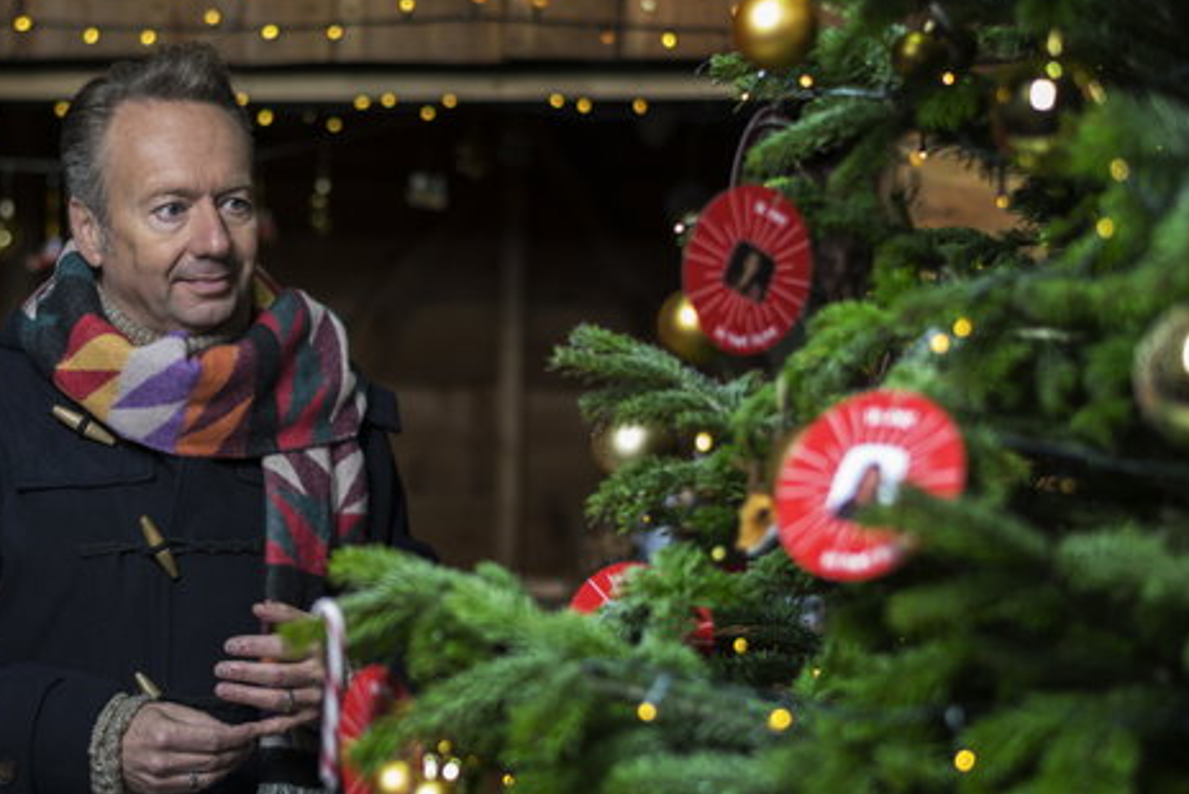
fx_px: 2644
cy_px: 467
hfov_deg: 25.2
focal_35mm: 80
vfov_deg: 17.1
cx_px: 374
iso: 200
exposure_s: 1/200
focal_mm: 58
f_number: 2
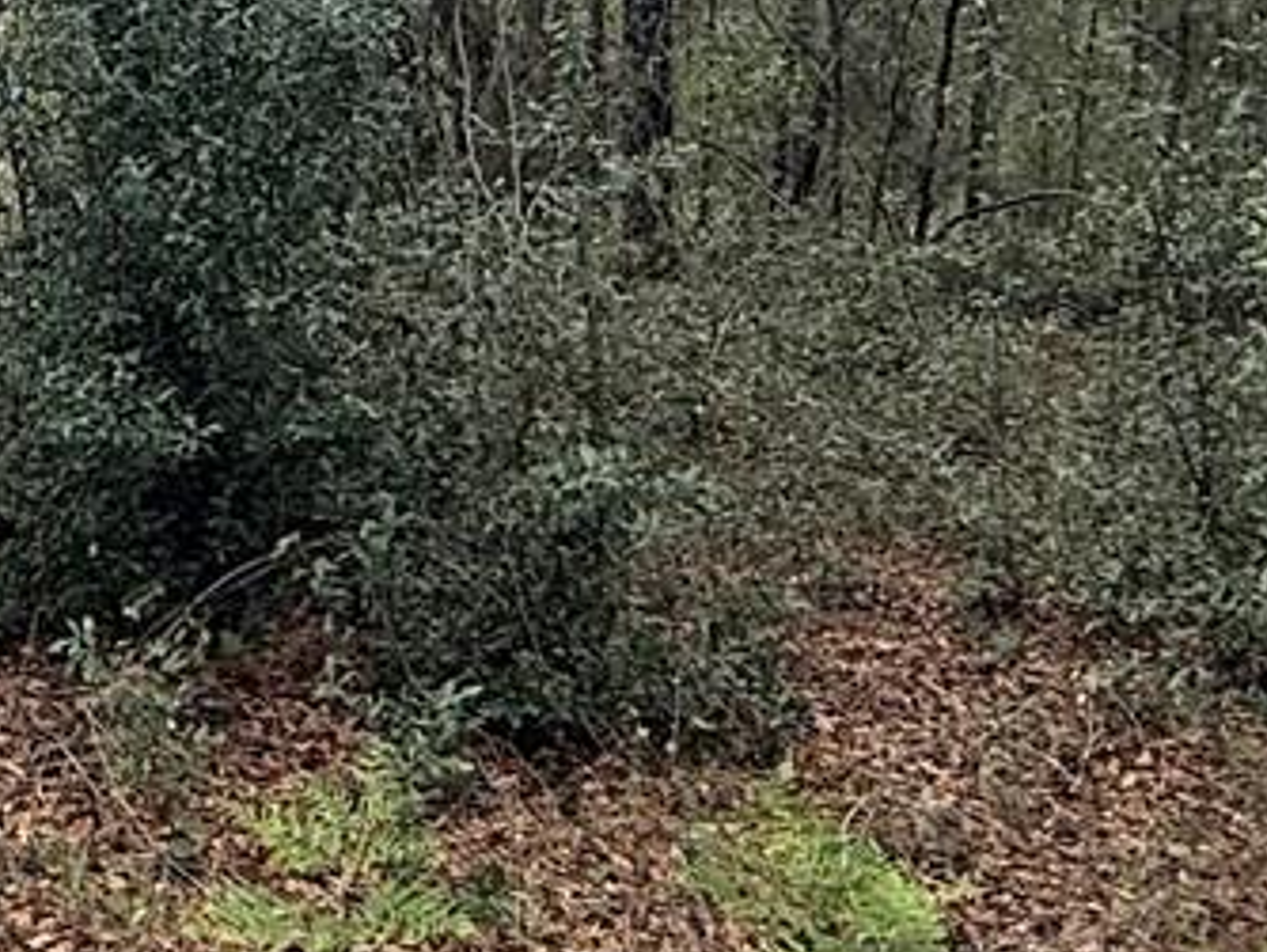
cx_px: -95
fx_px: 2454
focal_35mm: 67
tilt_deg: +3.5
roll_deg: -1.2
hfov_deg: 26.8
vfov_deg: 21.0
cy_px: -61
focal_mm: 2.22
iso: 64
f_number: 2.2
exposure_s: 1/393
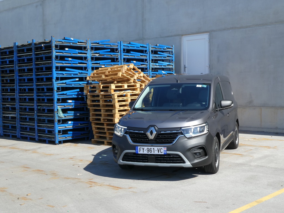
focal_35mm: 50
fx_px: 410
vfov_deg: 29.1
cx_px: 142
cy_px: 106
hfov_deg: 38.2
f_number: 8
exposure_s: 1/100
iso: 80
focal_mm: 9
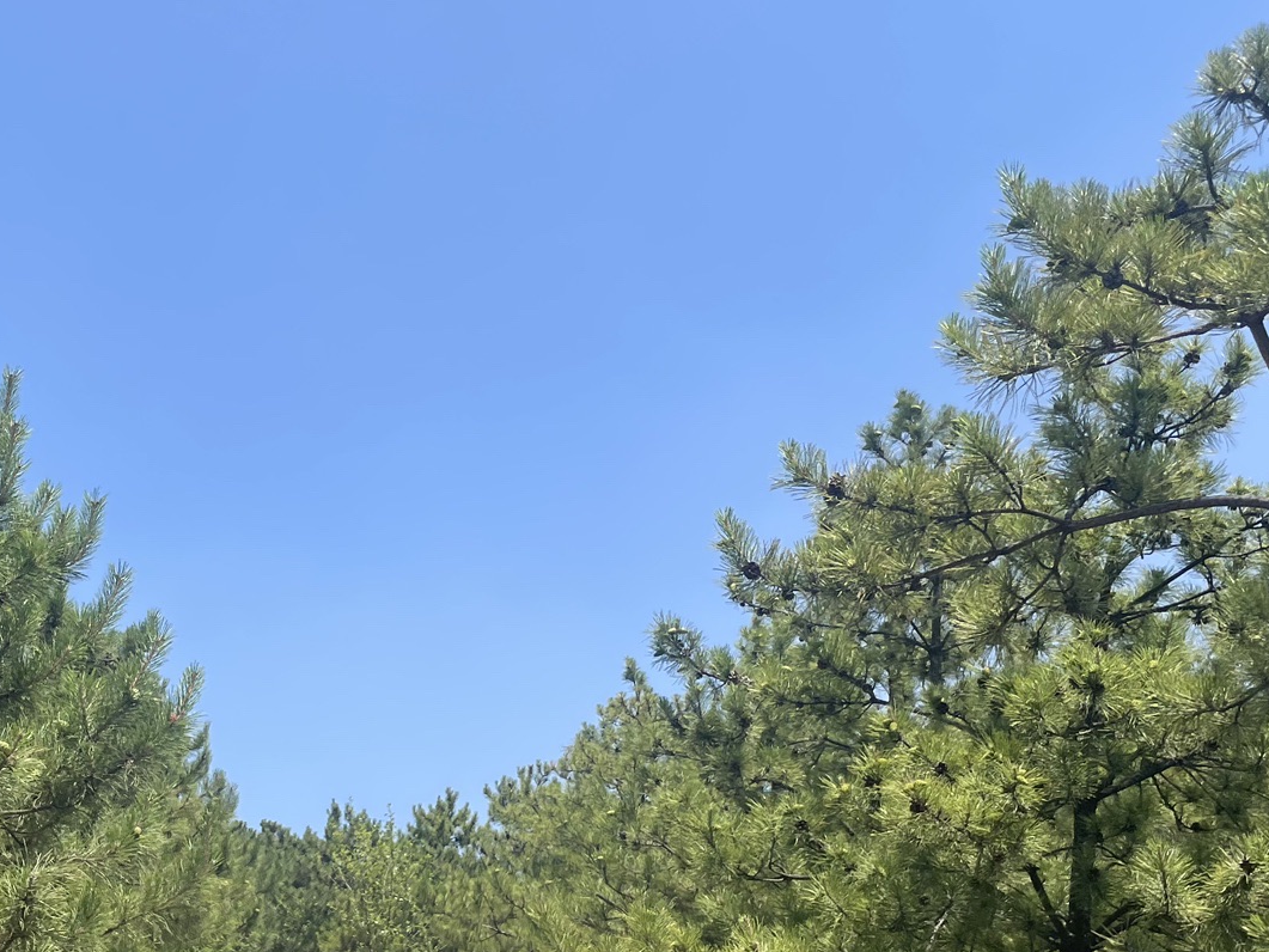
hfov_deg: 38.1
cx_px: 348
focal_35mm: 49
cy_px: 628
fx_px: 1797
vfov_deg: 29.5
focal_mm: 4.2
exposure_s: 1/2506
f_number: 1.6
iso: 32
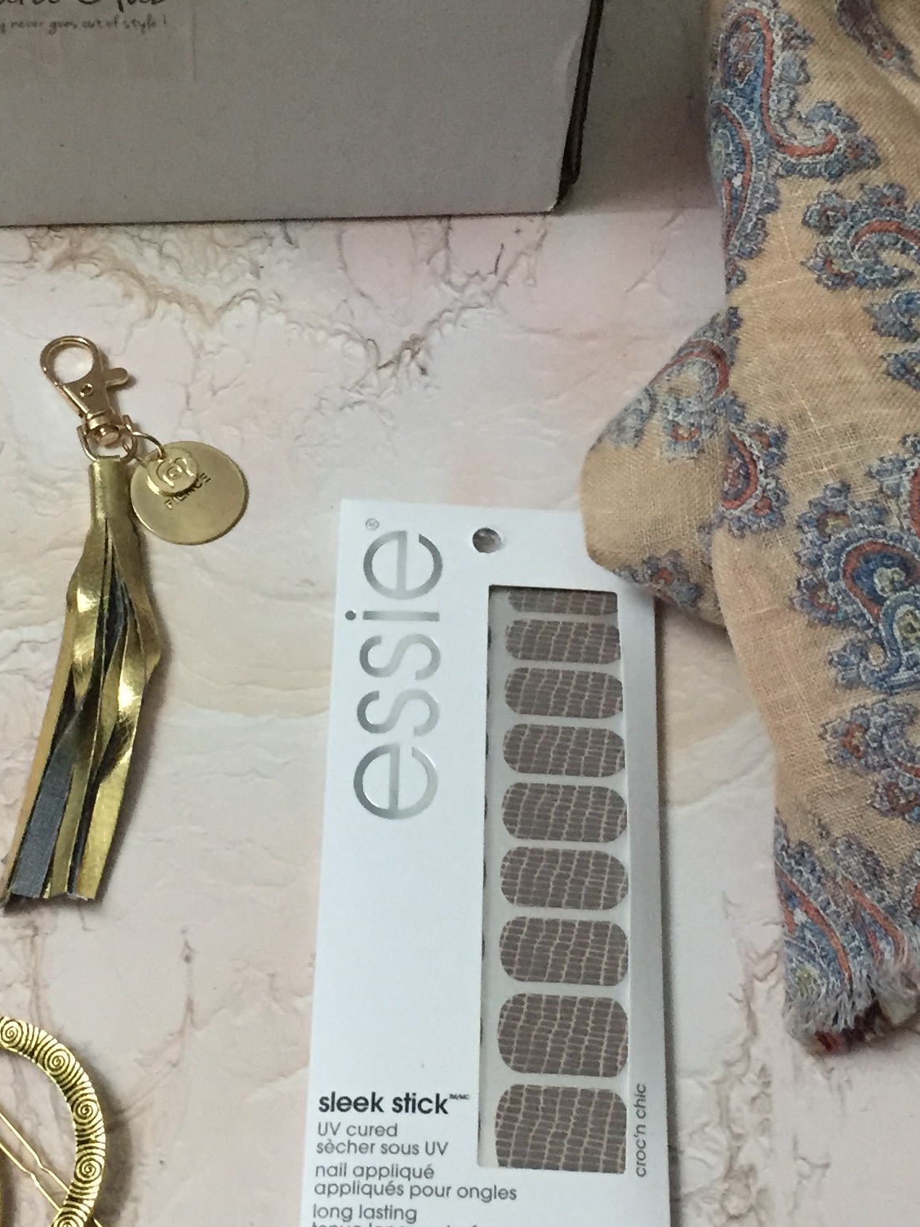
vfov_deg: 30.7
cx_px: 440
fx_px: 2232
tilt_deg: -58.7
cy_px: 555
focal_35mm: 63
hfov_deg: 23.3
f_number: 2.2
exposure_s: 1/24
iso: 250
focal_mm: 4.15
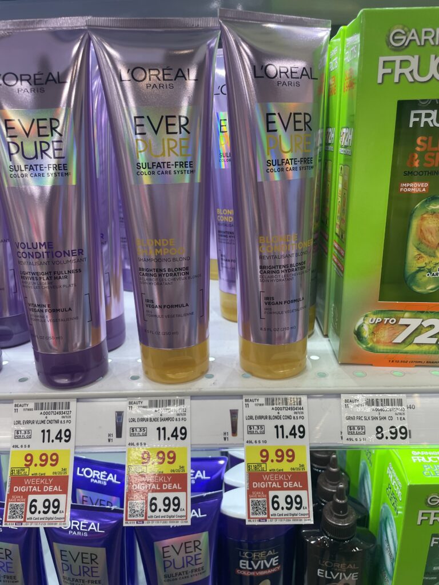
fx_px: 440
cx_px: 220
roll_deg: +1.8
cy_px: 292
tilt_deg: -19.5
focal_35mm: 26
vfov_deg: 67.3
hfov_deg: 53.1
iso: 64
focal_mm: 4.2
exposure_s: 1/120
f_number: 1.6
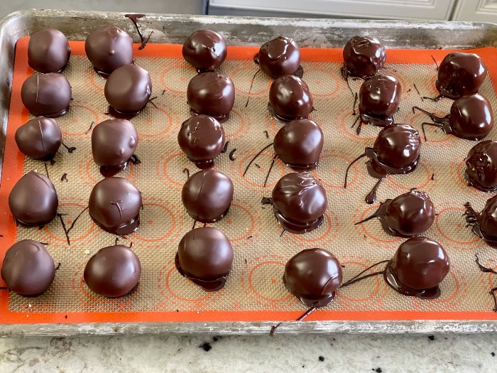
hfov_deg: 30.3
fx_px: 919
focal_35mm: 64
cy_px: 186
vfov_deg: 22.9
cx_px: 248
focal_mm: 7.5
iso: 400
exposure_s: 1/60
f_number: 2.2
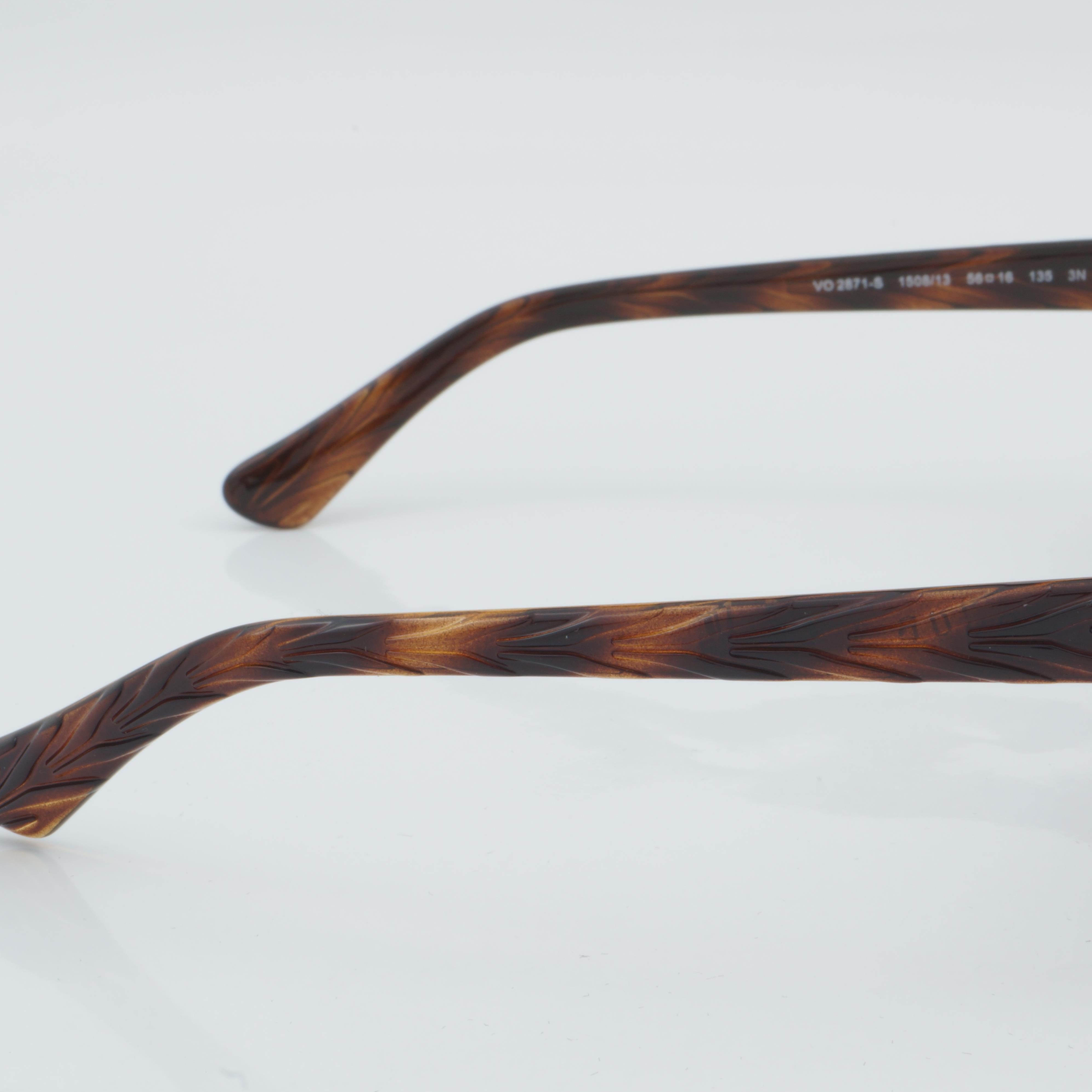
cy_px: 547
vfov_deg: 16.5
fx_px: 3770
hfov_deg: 16.4
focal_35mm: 106
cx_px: 752
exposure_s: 1/4
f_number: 32
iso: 100
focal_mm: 55
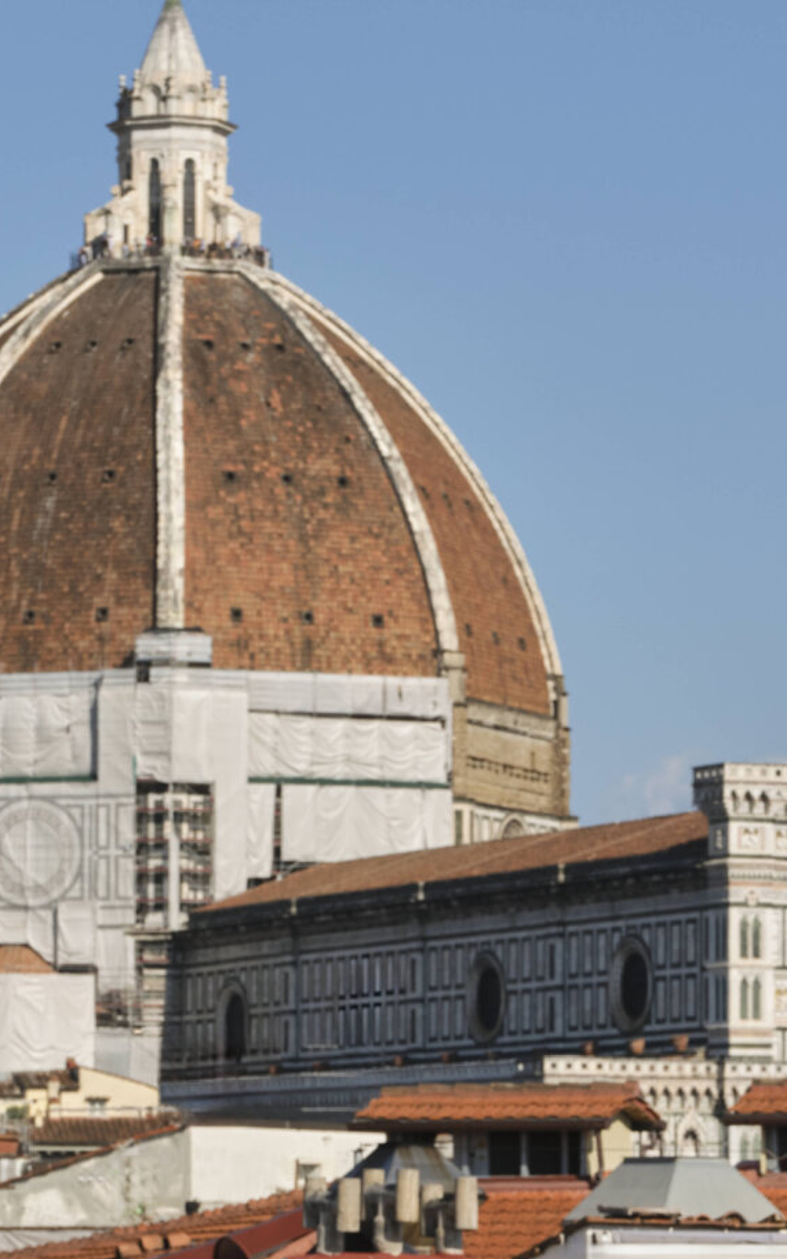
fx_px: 6929
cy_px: 1202
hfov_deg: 6.5
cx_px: 467
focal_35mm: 202
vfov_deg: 10.3
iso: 400
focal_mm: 86.5
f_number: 11
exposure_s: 1/640
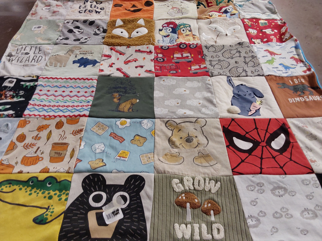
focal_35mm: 28
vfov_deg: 49.7
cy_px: 120
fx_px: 260
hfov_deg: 63.4
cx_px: 161
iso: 80
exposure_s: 1/50
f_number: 1.9
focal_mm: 2.91
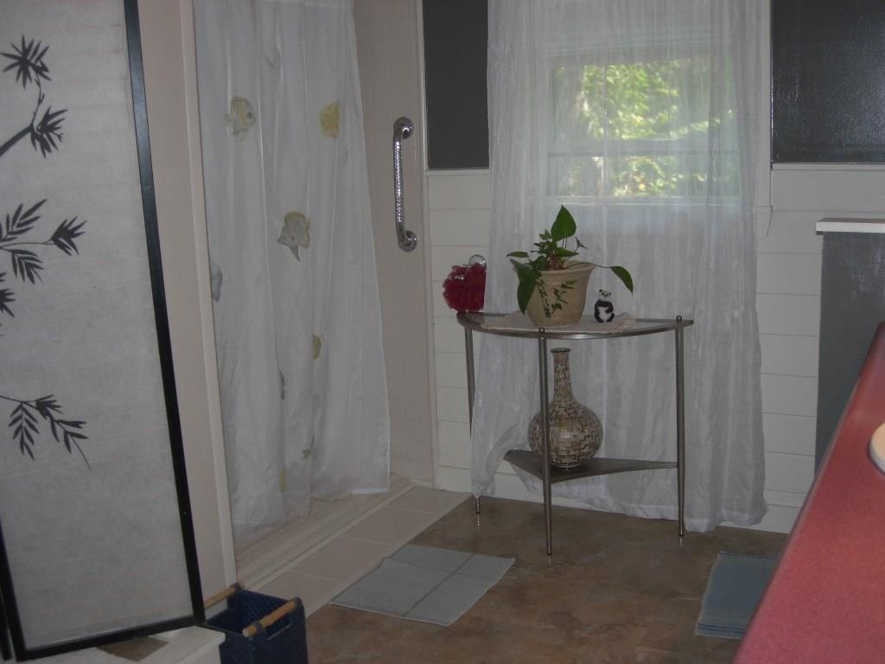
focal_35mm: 41
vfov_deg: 35.1
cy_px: 332
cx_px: 442
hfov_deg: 45.8
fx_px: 1048
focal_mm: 8.5
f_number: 2.9
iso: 79
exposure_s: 1/64
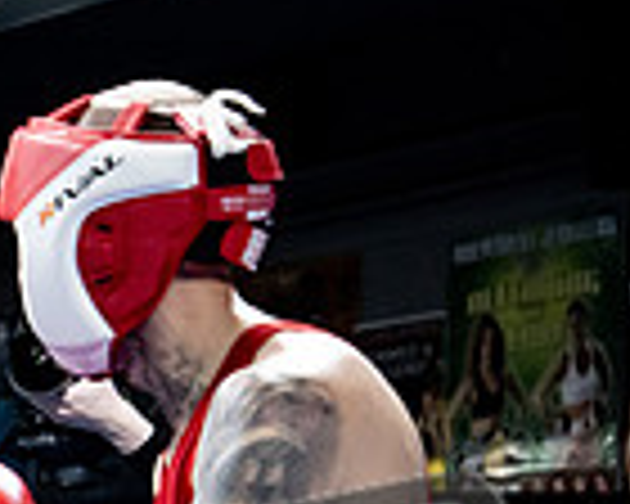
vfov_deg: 5.6
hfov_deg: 6.8
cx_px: -634
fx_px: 5090
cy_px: 767
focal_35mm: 273
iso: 8000
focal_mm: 70
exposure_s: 1/1000
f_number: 2.8
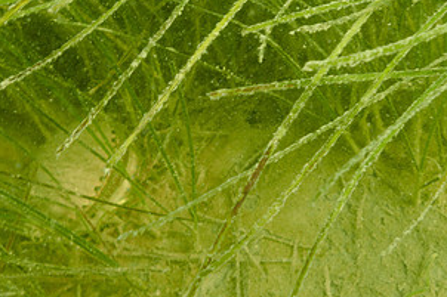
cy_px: 103
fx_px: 620
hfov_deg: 39.6
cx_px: 213
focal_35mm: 50
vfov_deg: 26.8
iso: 100
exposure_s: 1/160
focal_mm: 4.5
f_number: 2.8
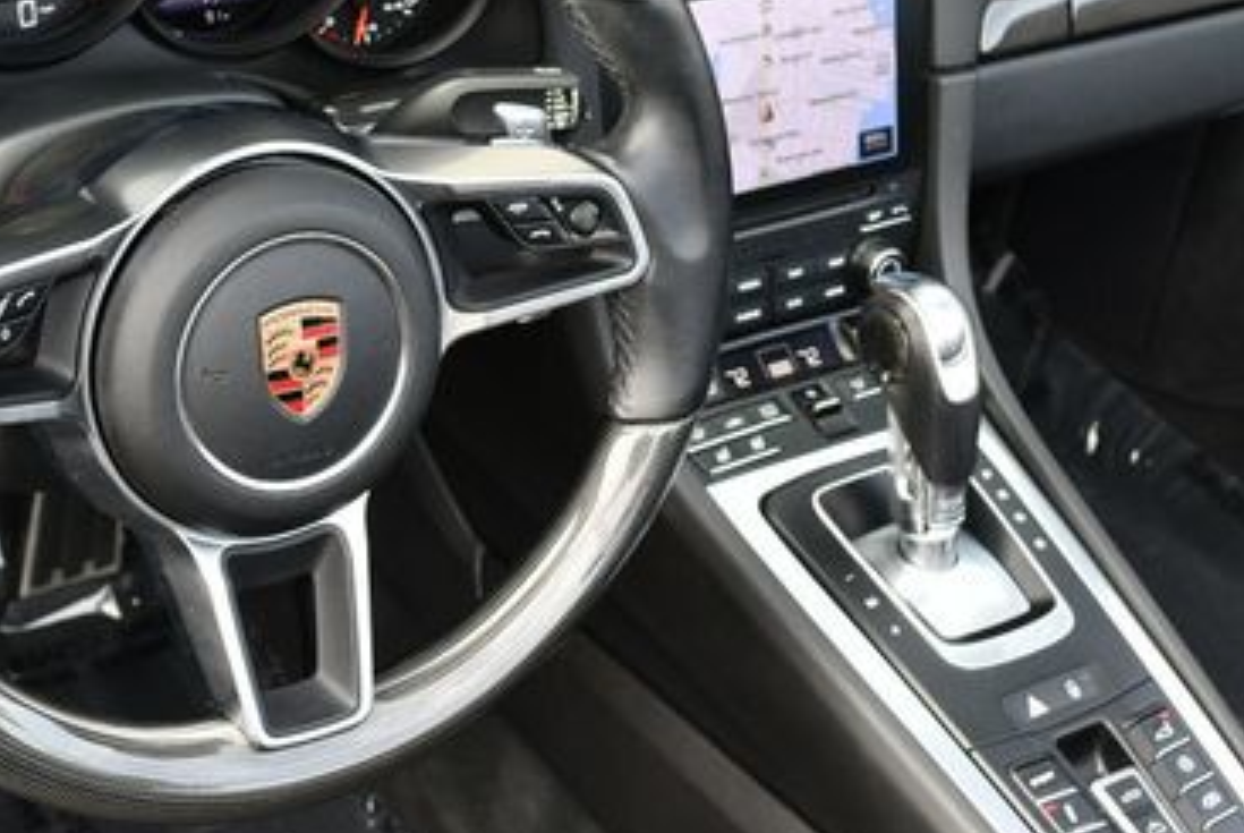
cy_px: 224
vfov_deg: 17.7
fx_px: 2664
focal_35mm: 77
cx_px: 432
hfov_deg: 26.2
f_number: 4.5
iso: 400
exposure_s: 1/250
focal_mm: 22
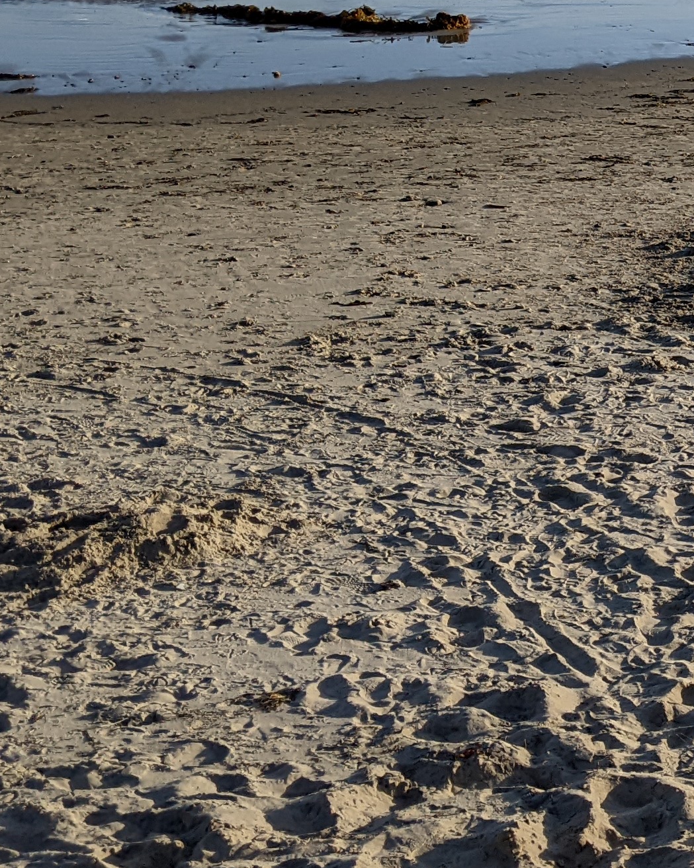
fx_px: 2080
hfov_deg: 17.6
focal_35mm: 81
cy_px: 151
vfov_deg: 23.2
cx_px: 942
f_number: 1.8
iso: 61
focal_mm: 4.44
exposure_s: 1/3906
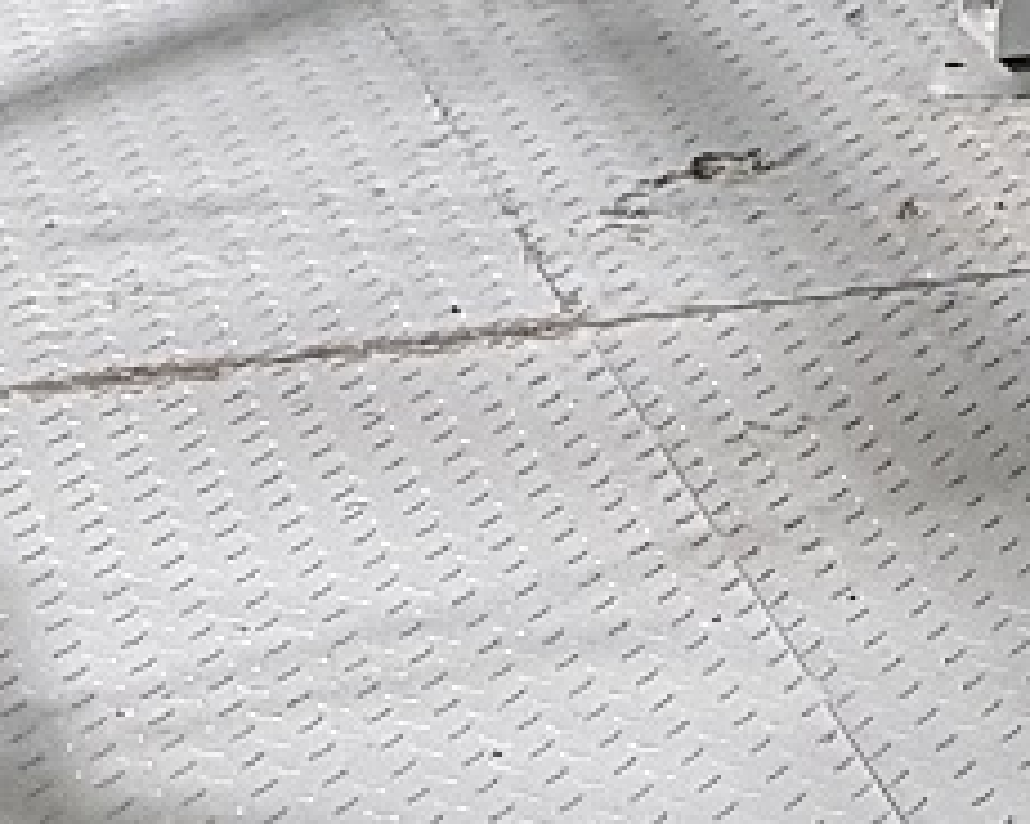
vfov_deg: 7.6
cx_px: 1906
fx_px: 5426
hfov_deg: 10.2
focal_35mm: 178
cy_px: -1679
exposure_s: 1/60
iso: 200
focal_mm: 4.2
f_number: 1.7
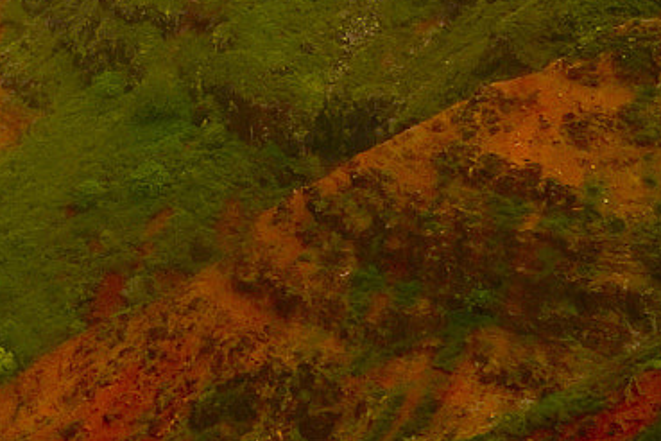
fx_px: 1909
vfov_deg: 12.6
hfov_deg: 18.9
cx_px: -48
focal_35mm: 104
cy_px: -203
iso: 1600
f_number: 13
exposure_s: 1/320
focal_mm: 24
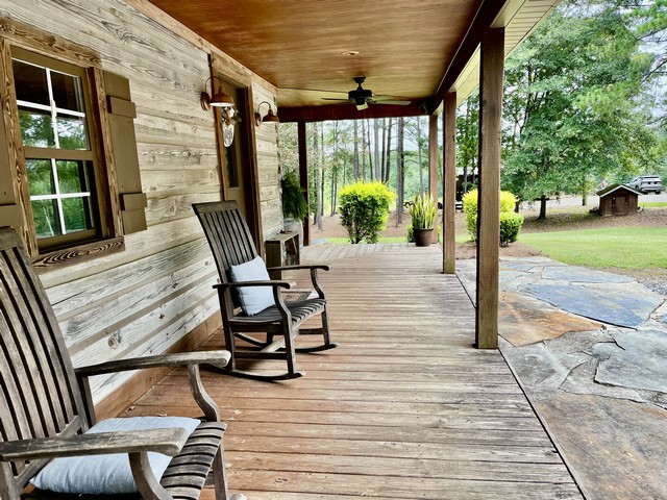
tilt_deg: -8.8
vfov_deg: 53.1
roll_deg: +1.5
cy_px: 250
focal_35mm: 26
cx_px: 334
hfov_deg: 67.3
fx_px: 501
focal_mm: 5.1
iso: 50
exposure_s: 1/467
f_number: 1.6
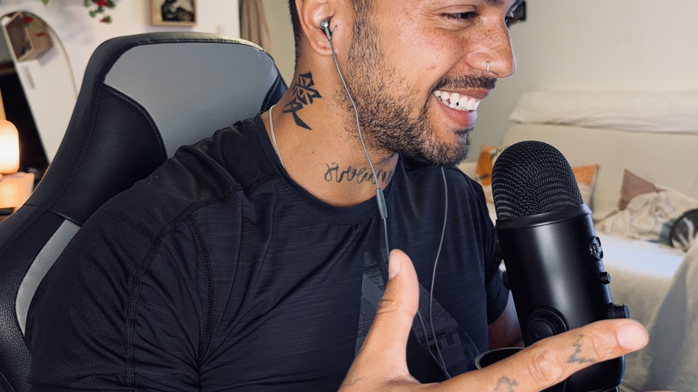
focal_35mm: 35
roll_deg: +2.0
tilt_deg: -2.1
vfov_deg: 33.3
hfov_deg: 56.6
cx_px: 349
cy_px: 115
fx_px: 648
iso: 320
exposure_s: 1/50
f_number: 1.78
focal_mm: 6.76
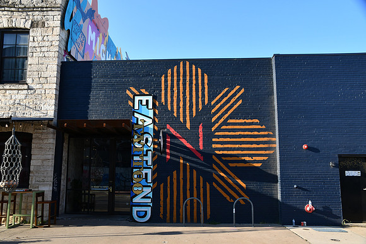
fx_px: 336
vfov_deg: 40.0
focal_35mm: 33
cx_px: 183
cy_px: 122
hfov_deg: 57.2
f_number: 7.1
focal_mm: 22
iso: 200
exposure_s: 1/250
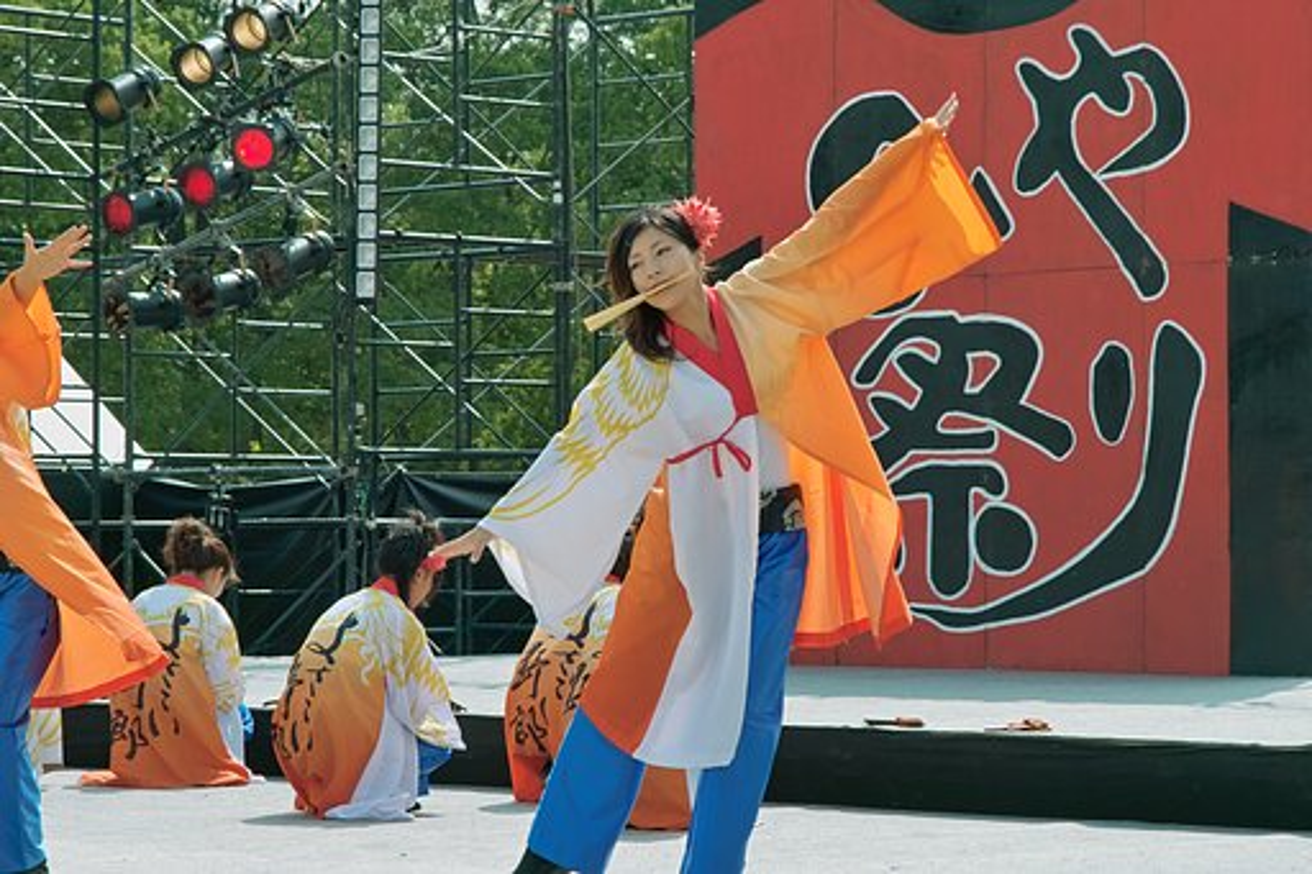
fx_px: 4335
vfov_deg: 11.5
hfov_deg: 17.2
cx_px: 656
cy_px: 437
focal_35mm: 119
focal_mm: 70
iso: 100
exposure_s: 1/160
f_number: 8
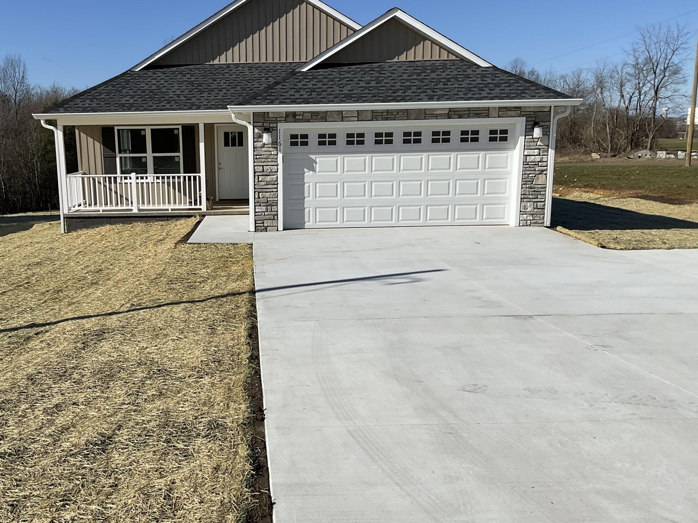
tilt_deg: -9.2
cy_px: 271
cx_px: 267
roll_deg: +2.0
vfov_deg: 39.7
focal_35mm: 36
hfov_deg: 50.9
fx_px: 726
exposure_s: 1/4065
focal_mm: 3
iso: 16
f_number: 1.8
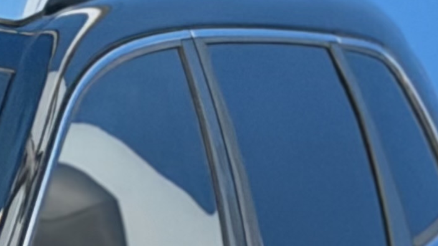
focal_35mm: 300
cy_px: 734
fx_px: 3483
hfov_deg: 6.9
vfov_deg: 3.9
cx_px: -475
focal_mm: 6.76
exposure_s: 1/193
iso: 100
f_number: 1.78
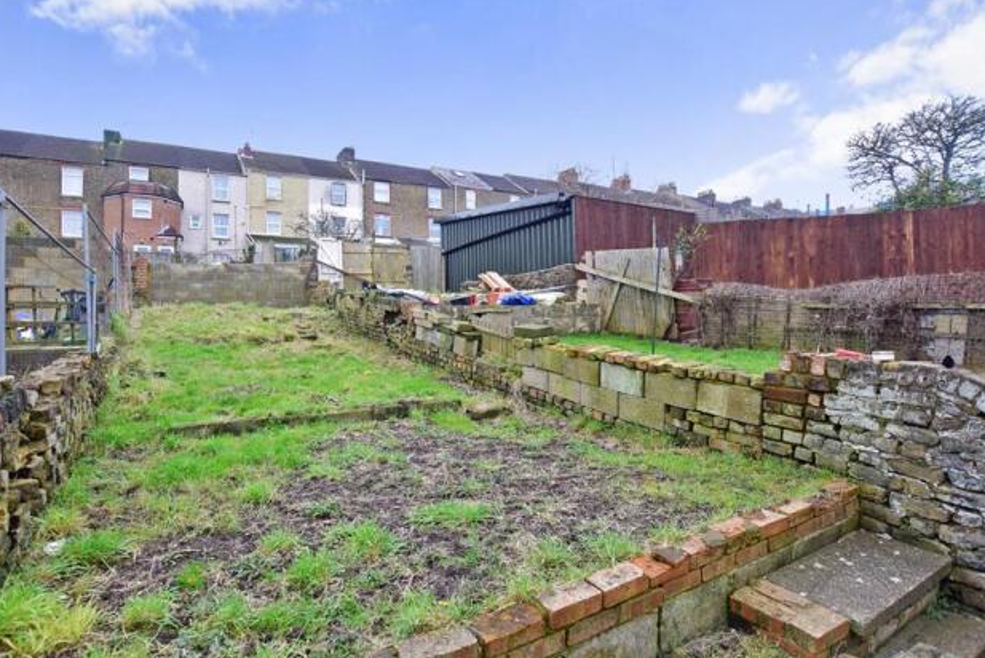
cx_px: 477
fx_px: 480
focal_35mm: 18
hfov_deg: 91.5
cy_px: 330
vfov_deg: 68.8
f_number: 5
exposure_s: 1/100
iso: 400
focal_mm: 11
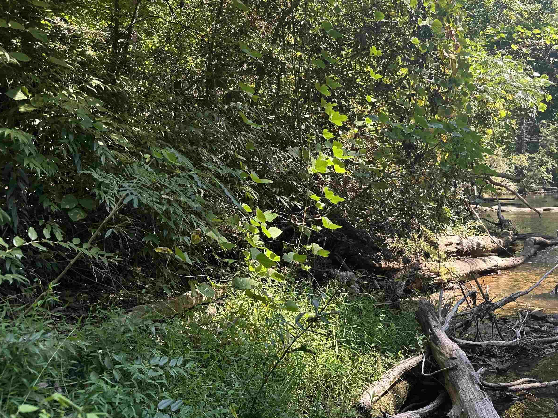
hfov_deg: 57.9
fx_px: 500
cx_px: 336
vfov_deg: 45.1
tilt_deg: +3.7
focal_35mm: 31
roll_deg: +0.9
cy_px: 158
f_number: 1.78
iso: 80
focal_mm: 6.86
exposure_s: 1/286
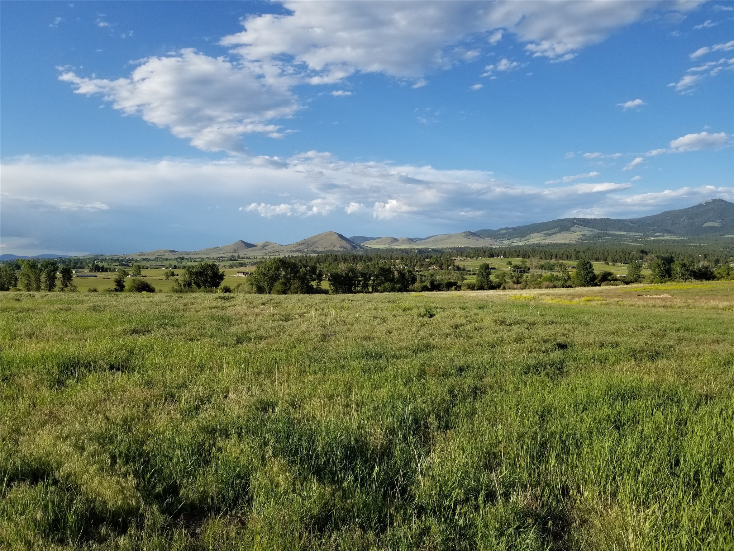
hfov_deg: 67.3
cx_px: 367
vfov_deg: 53.1
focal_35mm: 26
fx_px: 551
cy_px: 276
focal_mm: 4.25
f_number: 1.7
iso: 50
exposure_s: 1/2144
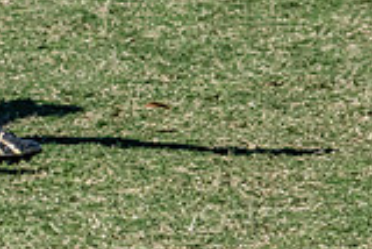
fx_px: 9194
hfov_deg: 2.3
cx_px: -11
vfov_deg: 1.5
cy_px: -202
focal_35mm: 889
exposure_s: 1/1250
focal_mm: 170
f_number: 13
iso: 640
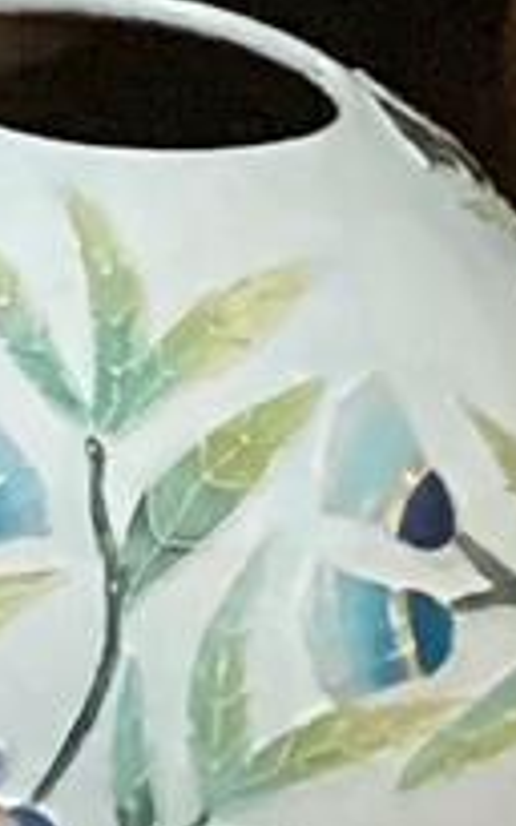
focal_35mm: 261
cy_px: -1515
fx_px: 5877
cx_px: -1754
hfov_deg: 4.5
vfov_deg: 7.3
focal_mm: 3.3
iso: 640
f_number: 2.4
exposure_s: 1/24
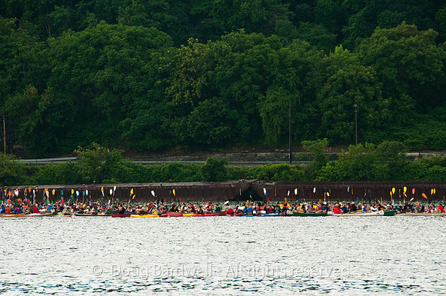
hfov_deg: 6.9
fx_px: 3711
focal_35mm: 300
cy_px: 148
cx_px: 223
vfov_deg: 4.6
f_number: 8
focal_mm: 200
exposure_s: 1/100
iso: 200
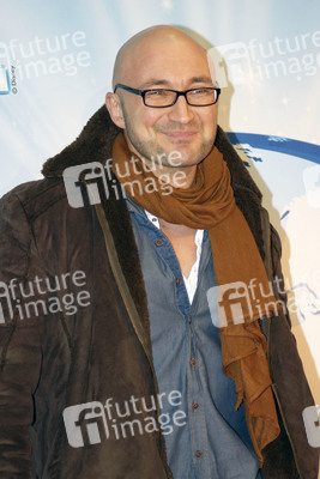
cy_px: 240
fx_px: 2198
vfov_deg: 12.4
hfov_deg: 8.3
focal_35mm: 165
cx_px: 160
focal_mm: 110
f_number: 5
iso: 200
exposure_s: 1/100
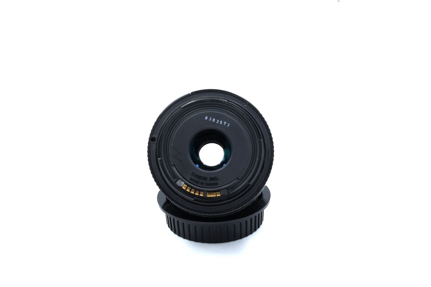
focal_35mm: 55
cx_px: 216
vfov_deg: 24.6
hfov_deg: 36.2
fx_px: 659
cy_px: 144
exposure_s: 1/125
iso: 800
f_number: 14
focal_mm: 55
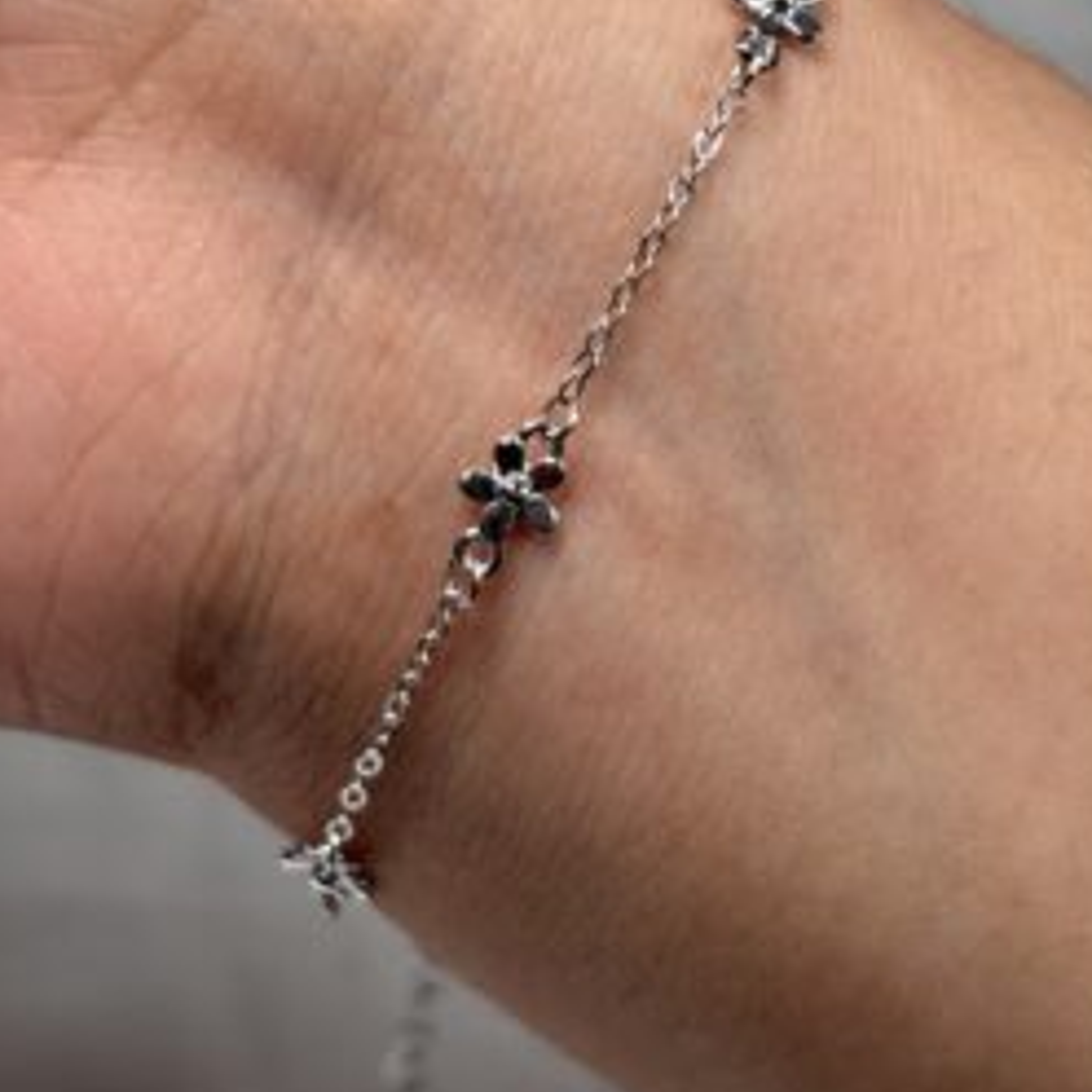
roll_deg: -11.6
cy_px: 313
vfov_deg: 23.2
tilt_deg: -32.5
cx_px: 546
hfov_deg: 23.4
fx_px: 2641
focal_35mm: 74
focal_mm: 5.96
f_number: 1.6
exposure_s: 1/201
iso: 32
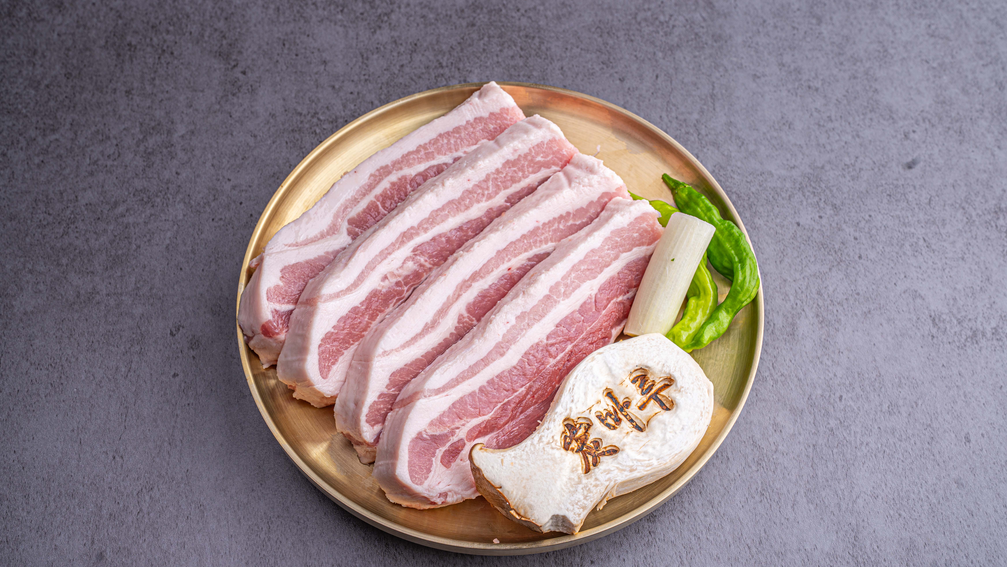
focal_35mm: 40
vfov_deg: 29.6
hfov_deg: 50.5
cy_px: 337
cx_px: 506
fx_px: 1068
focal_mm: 38
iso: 100
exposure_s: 1/80
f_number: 10
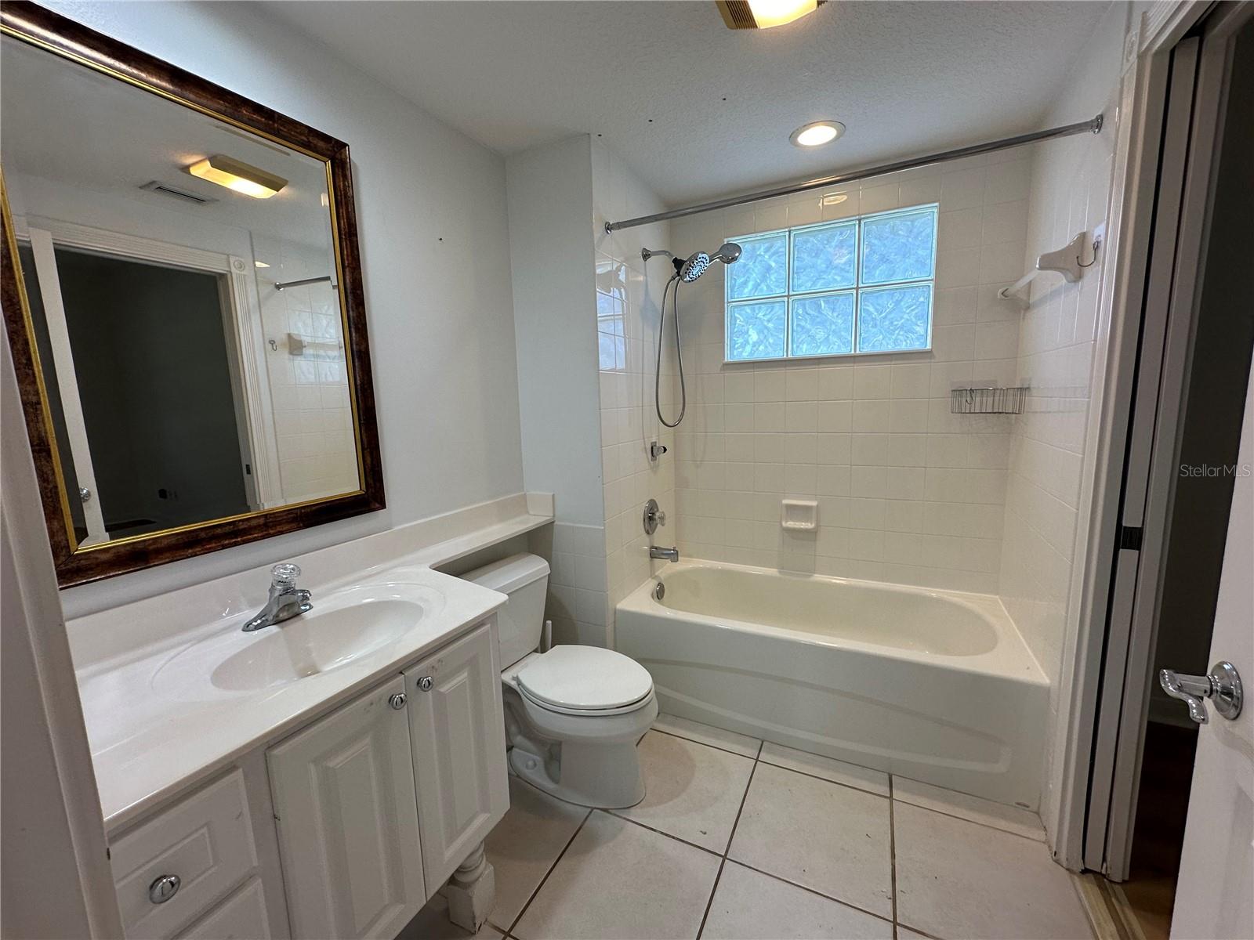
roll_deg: +1.4
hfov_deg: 102.1
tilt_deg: -7.7
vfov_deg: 85.7
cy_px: 470
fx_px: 507
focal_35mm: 14
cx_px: 627
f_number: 2.2
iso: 125
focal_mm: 2.22
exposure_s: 1/120
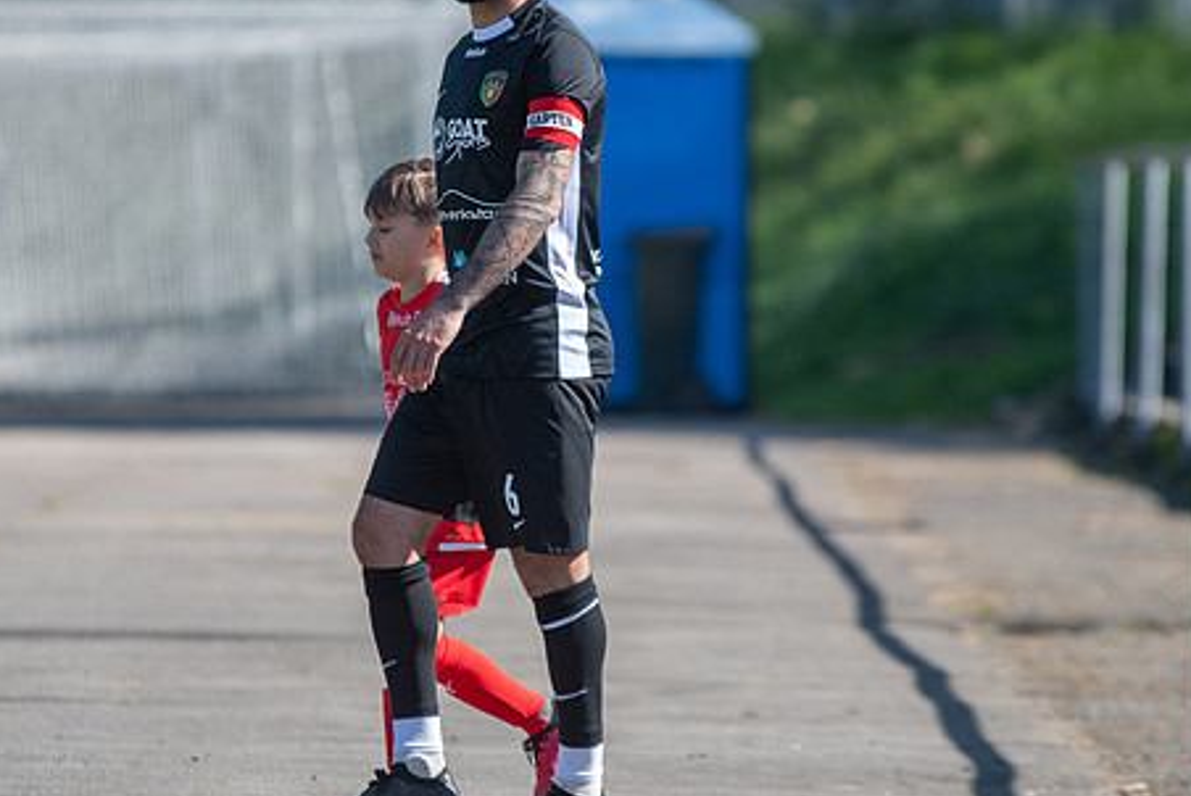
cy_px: 274
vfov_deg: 3.3
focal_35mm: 420
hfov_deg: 4.9
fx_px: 13903
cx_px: 551
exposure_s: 1/1250
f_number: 2.8
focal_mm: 200
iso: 180
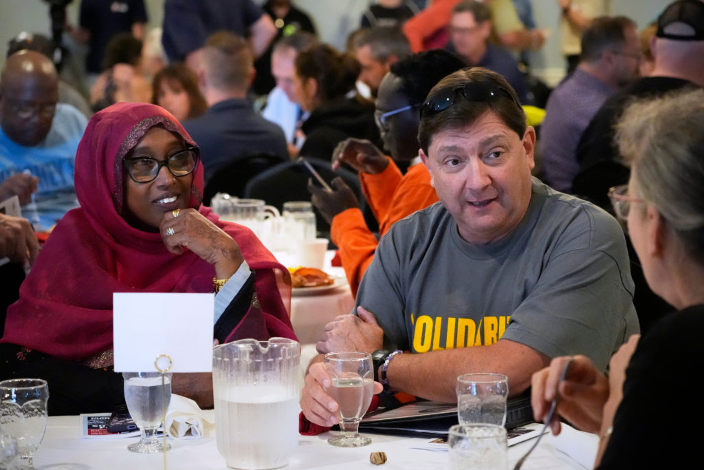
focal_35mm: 100
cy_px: 235
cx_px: 352
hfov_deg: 20.4
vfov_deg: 13.7
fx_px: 1956
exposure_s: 1/200
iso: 12800
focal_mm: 100
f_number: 5.6
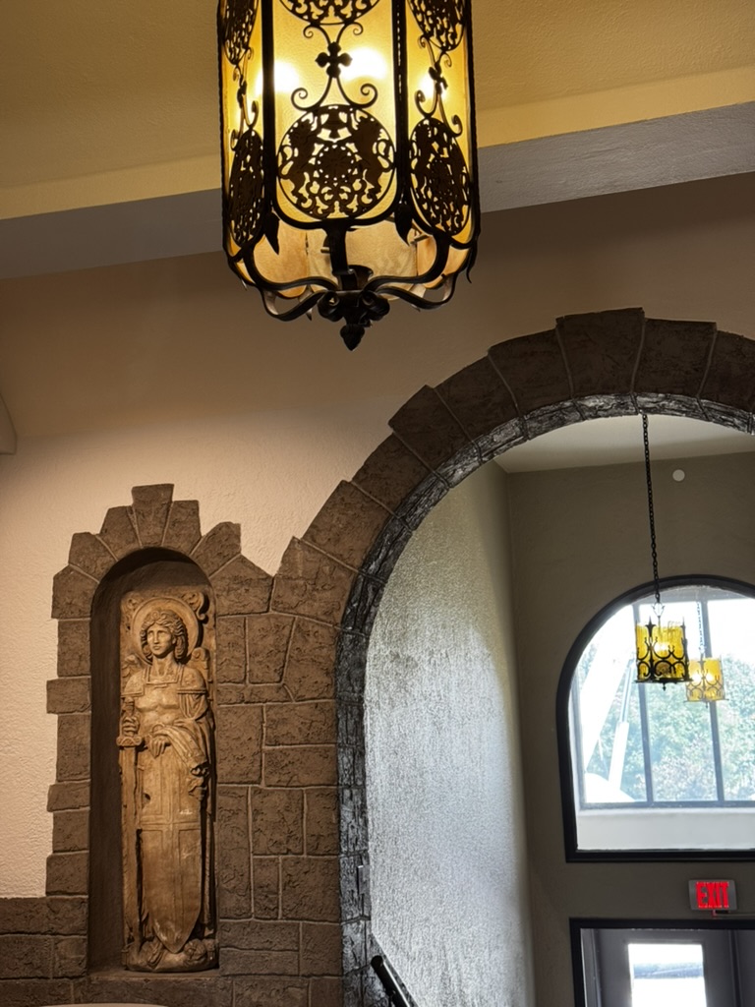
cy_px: 504
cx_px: 378
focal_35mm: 48
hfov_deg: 30.3
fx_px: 1396
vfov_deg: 39.7
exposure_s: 1/60
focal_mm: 6.76
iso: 160
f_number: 1.78
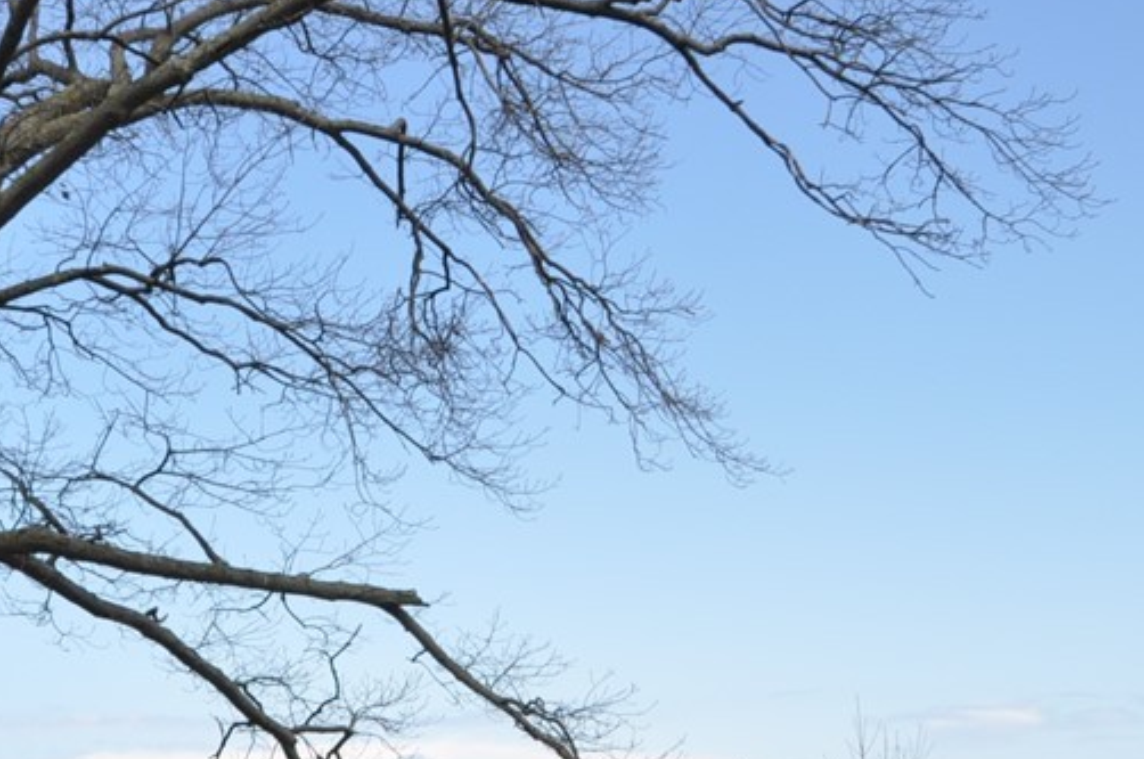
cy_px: 647
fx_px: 2475
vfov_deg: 17.2
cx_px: 458
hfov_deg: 26.0
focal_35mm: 78
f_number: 11
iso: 400
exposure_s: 1/500
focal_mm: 24
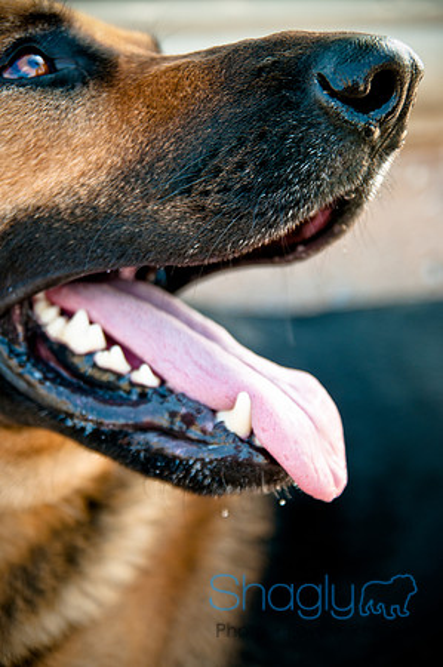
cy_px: 334
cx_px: 222
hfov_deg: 18.1
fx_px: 1387
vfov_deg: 27.0
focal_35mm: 75
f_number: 2.8
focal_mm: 50
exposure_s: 1/160
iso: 200
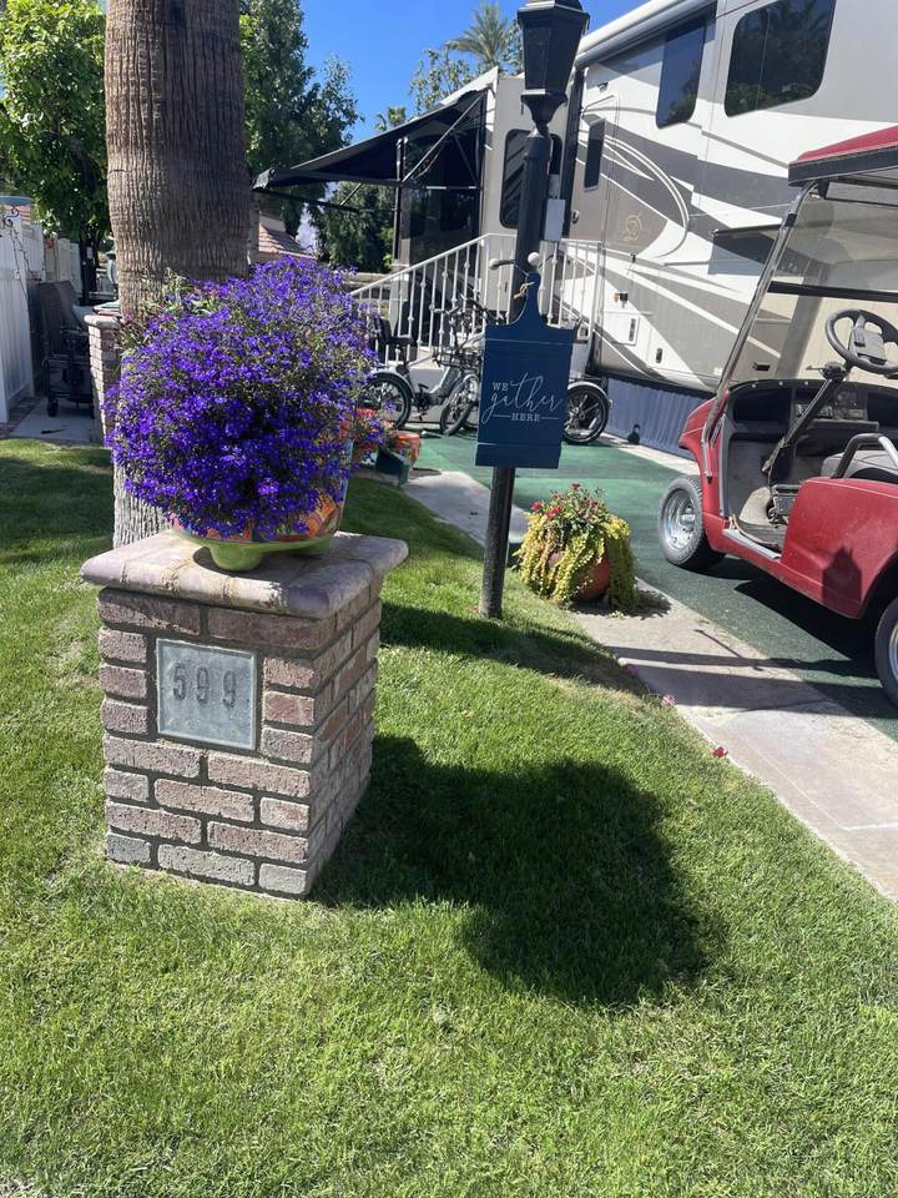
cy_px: 599
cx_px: 449
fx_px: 865
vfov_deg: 69.4
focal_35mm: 25
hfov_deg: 54.9
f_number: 1.6
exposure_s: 1/1534
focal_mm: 5.1
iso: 32
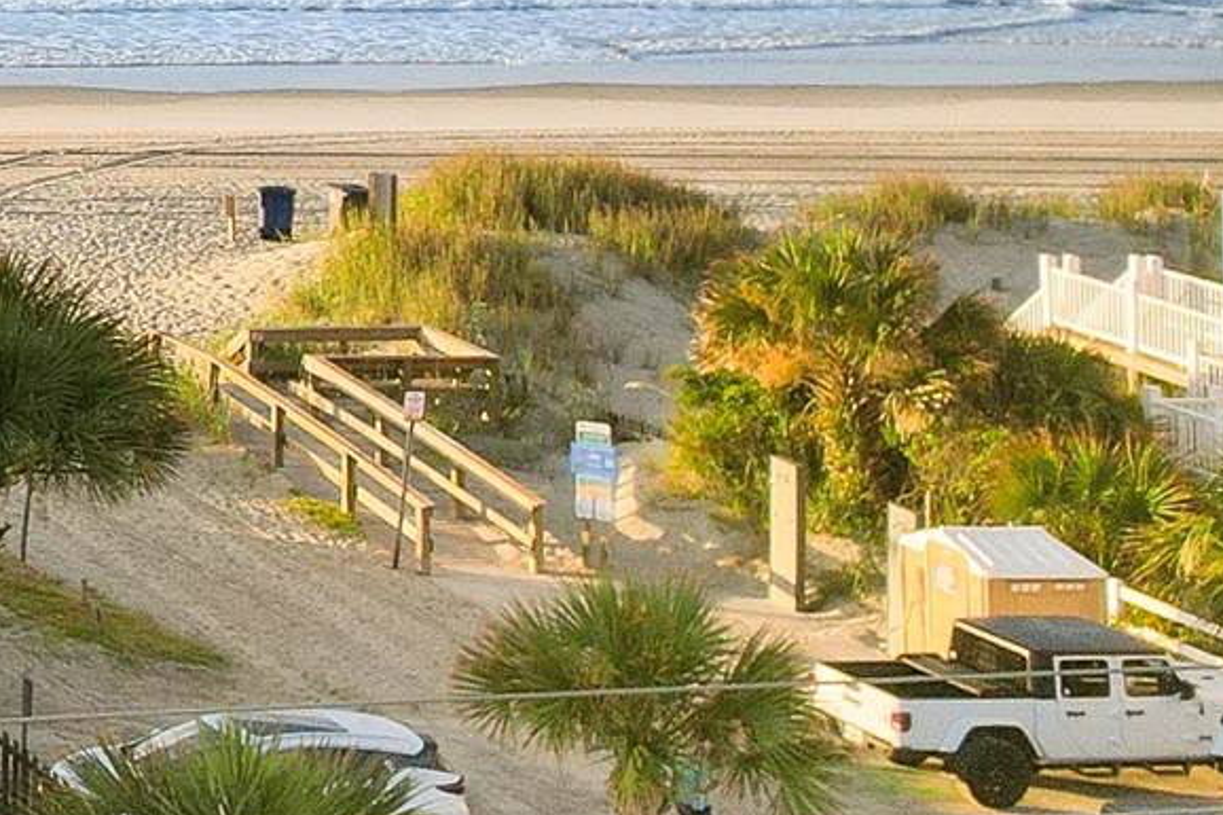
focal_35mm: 117
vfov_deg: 11.0
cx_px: -1663
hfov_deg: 13.3
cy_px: -618
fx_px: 3973
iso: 100
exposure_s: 1/180
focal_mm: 8.38
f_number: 2.8
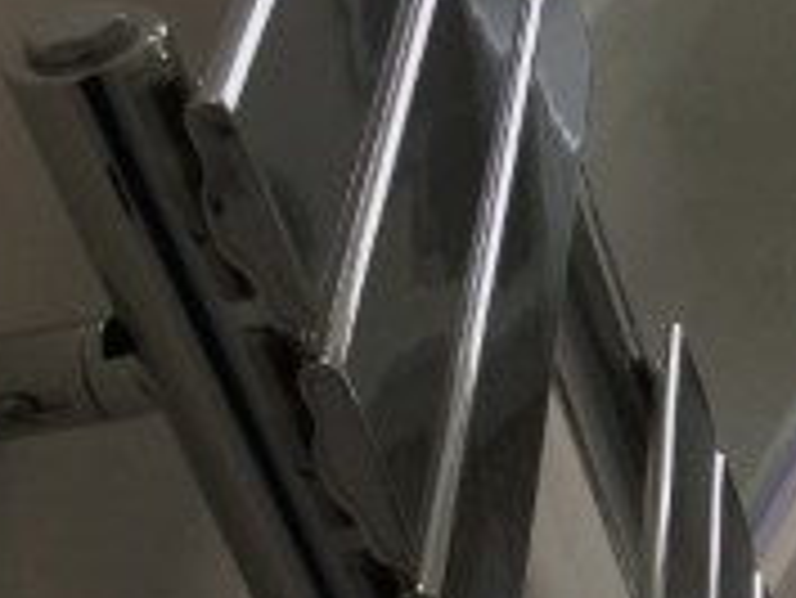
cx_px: 1367
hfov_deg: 16.2
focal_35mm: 105
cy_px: 373
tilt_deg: -35.4
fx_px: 2416
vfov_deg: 14.1
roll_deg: +6.2
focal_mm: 4.15
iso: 32
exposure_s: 1/116
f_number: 2.2
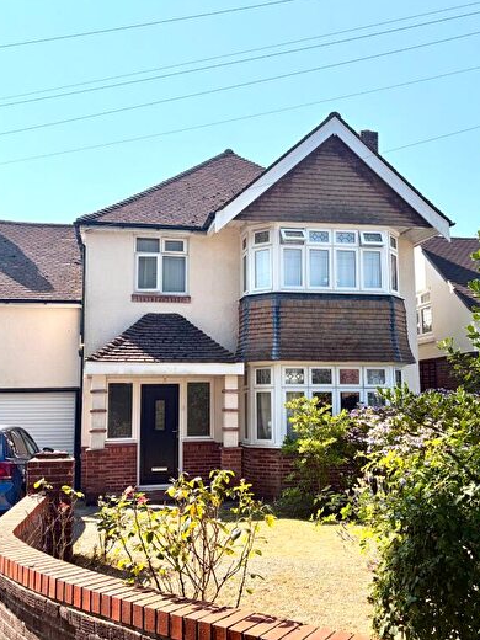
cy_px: 318
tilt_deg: +7.7
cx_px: 239
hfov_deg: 40.7
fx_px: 647
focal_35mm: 35
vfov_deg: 52.6
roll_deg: +0.5
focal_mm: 5.96
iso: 50
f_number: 1.6
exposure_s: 1/3279
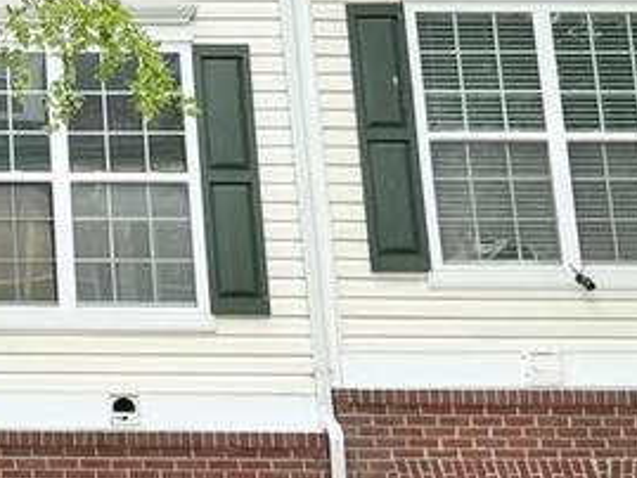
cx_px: -296
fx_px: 2099
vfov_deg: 12.9
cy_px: 80
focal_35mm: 114
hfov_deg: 15.9
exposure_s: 1/1721
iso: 80
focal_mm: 6.76
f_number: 1.78
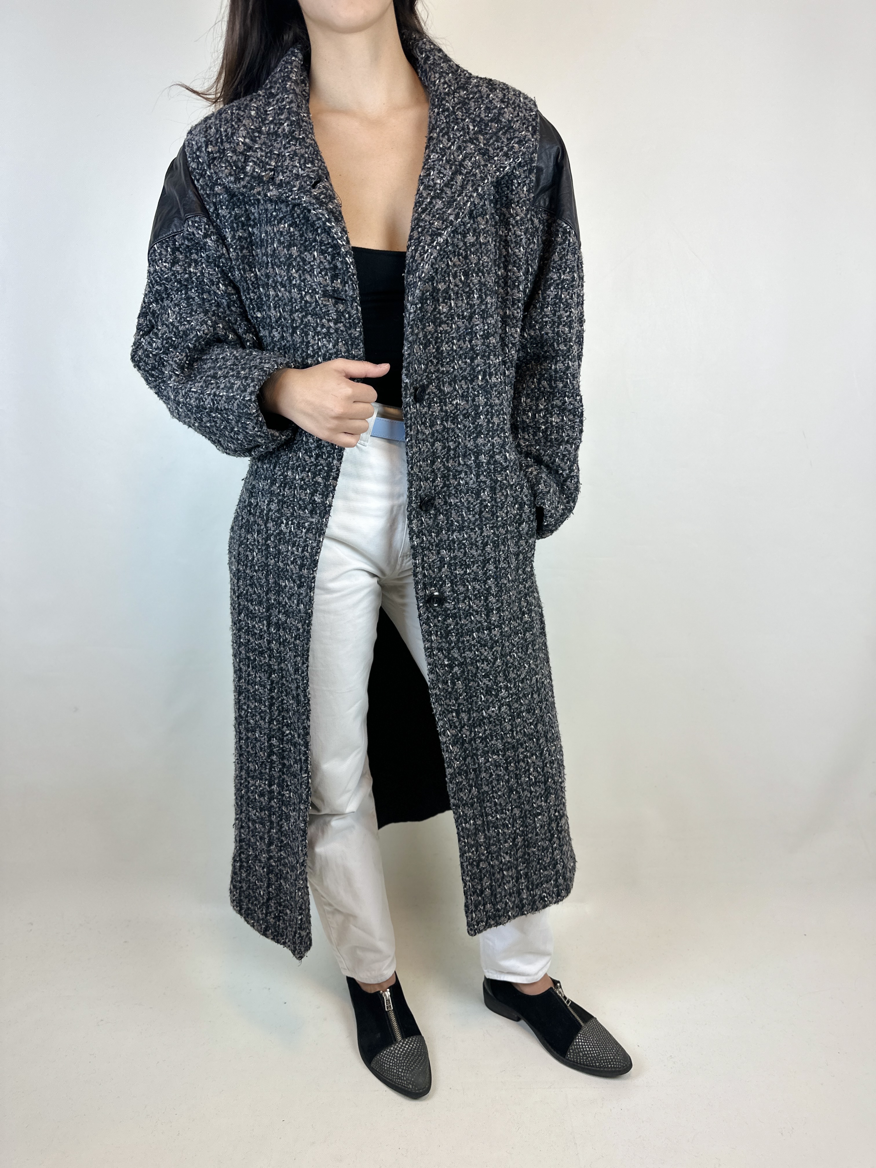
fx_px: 810
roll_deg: +0.4
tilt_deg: -15.4
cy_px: 584
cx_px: 438
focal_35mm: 24
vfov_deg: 71.6
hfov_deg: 56.8
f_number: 1.78
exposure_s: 1/189
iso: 64
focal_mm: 6.86
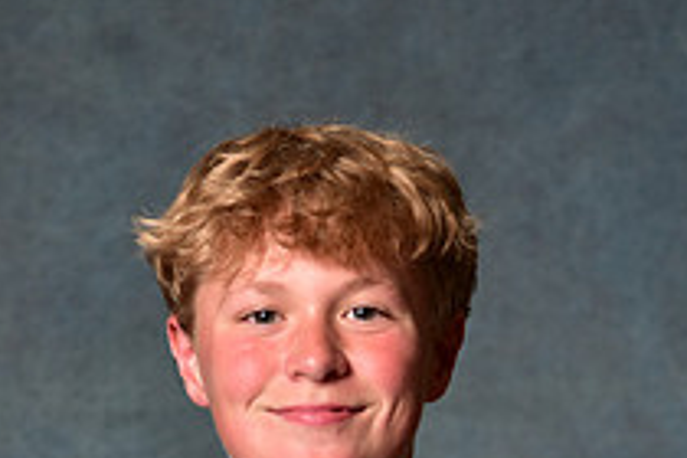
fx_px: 3683
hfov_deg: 10.7
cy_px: 617
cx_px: 347
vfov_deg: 7.0
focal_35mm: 193
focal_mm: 70
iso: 100
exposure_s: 1/200
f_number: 5
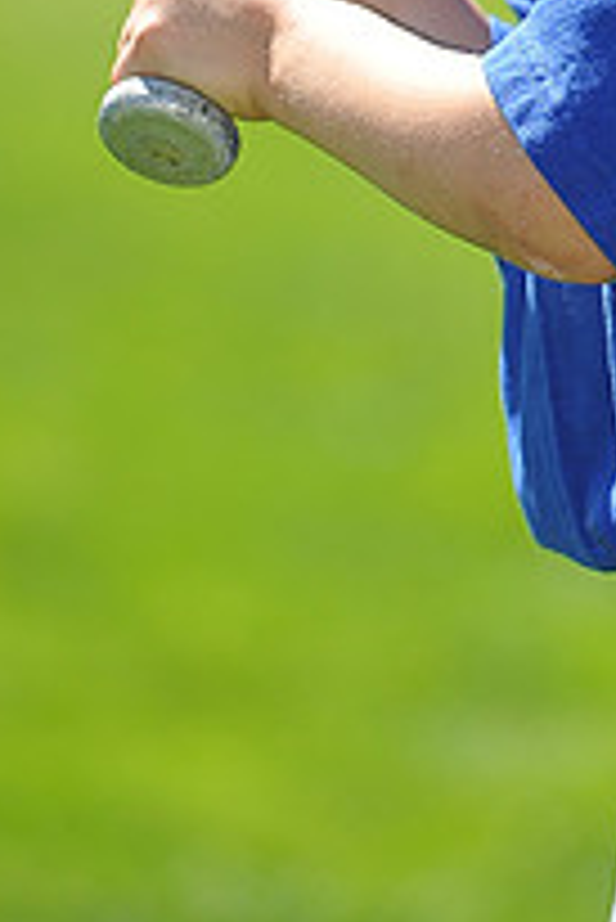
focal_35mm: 565
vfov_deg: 3.6
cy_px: -346
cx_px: 638
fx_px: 14476
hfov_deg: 2.4
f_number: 4.5
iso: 200
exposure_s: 1/800
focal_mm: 200
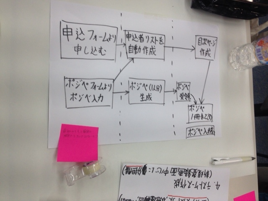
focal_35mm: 33
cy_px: 100
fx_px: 255
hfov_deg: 55.4
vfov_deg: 42.9
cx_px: 134
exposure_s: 1/120
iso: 64
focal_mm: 4.12
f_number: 2.4
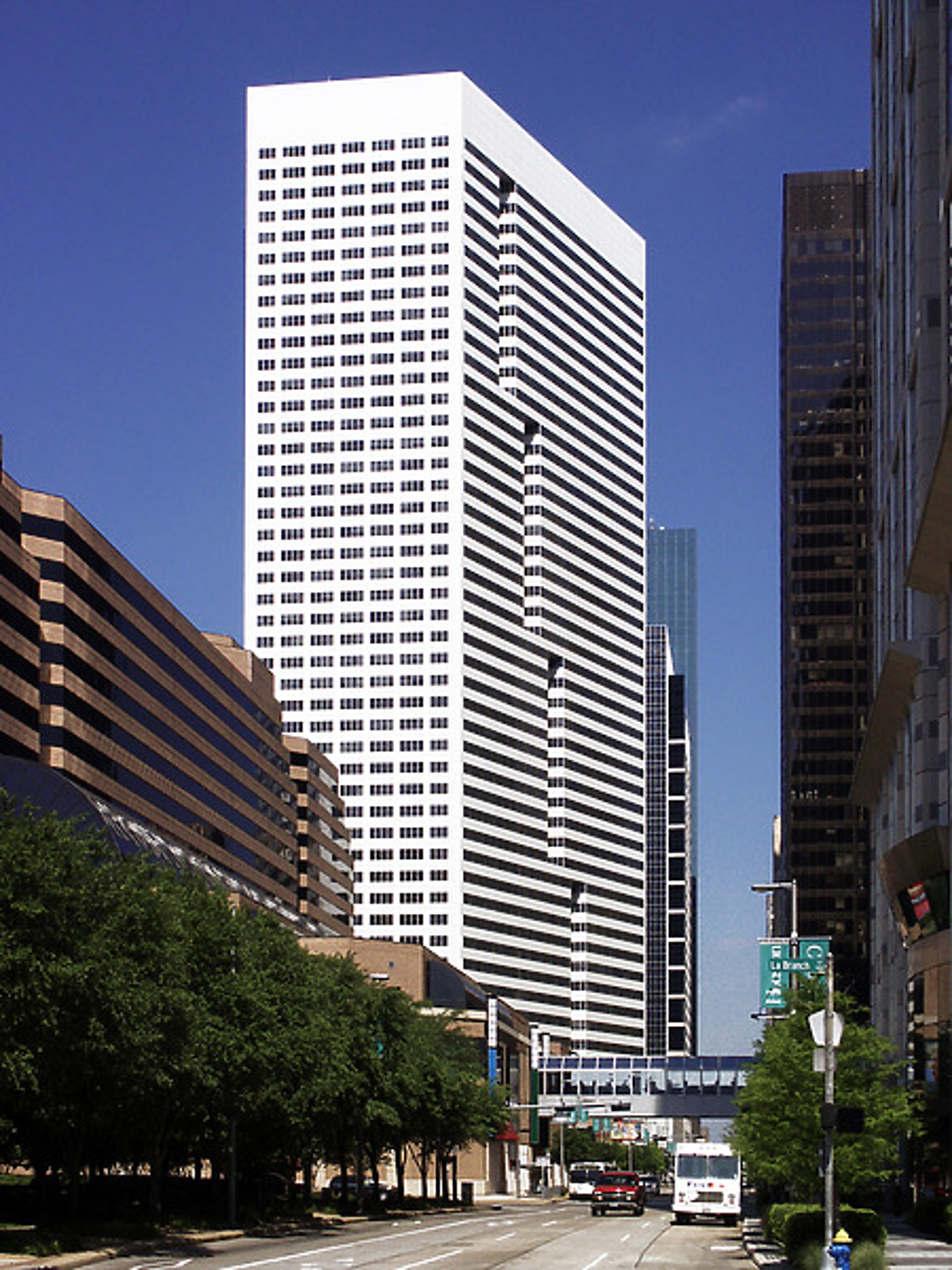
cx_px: 476
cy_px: 635
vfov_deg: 40.4
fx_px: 1723
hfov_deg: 30.9
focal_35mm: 47
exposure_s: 1/500
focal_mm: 9.84
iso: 64
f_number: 8
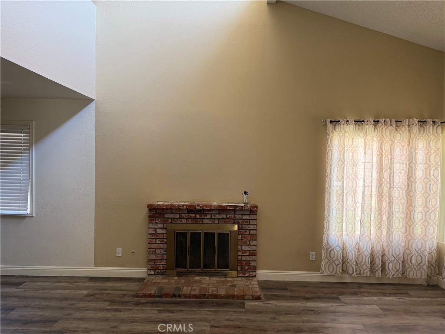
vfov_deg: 56.8
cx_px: 222
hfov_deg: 71.6
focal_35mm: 24
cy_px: 167
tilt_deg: -0.7
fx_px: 309
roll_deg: -0.7
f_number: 1.78
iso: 200
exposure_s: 1/121
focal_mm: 6.76
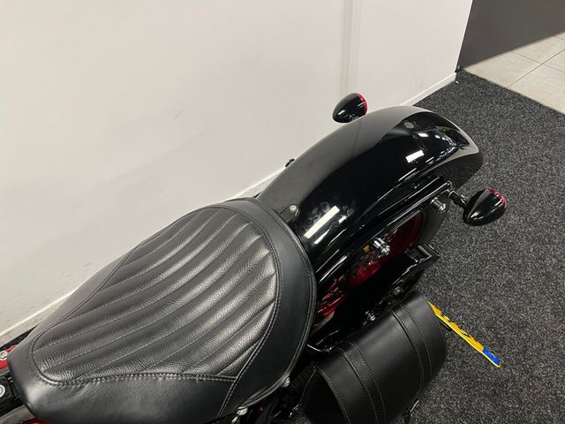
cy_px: 212
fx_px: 424
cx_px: 282
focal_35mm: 26
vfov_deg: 53.1
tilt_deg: -47.2
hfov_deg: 67.3
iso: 125
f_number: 1.6
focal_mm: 5.1
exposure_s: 1/50
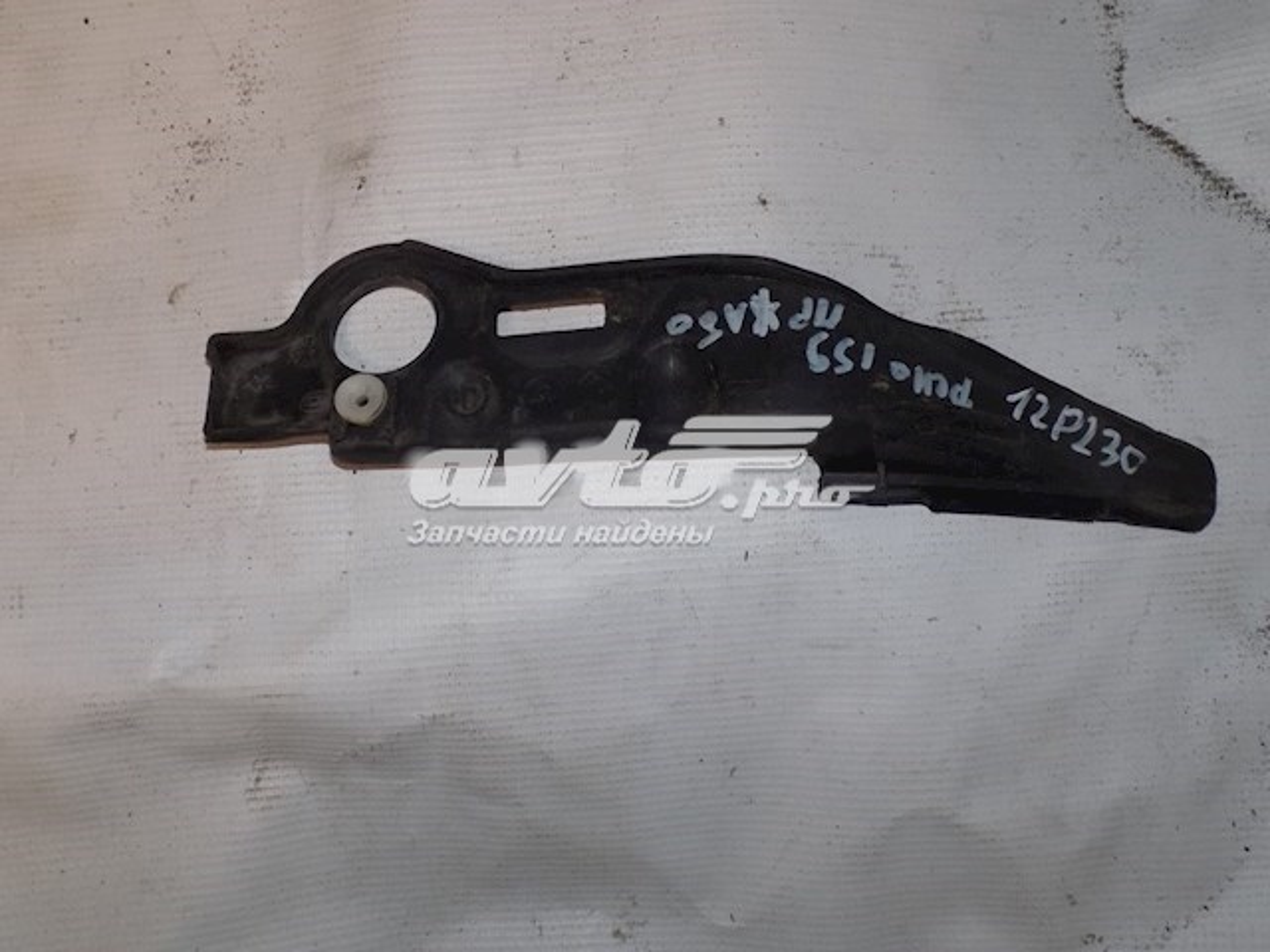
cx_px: 635
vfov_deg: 35.1
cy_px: 476
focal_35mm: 41
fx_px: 1504
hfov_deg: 45.8
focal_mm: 7.3
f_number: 3.6
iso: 200
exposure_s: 1/30
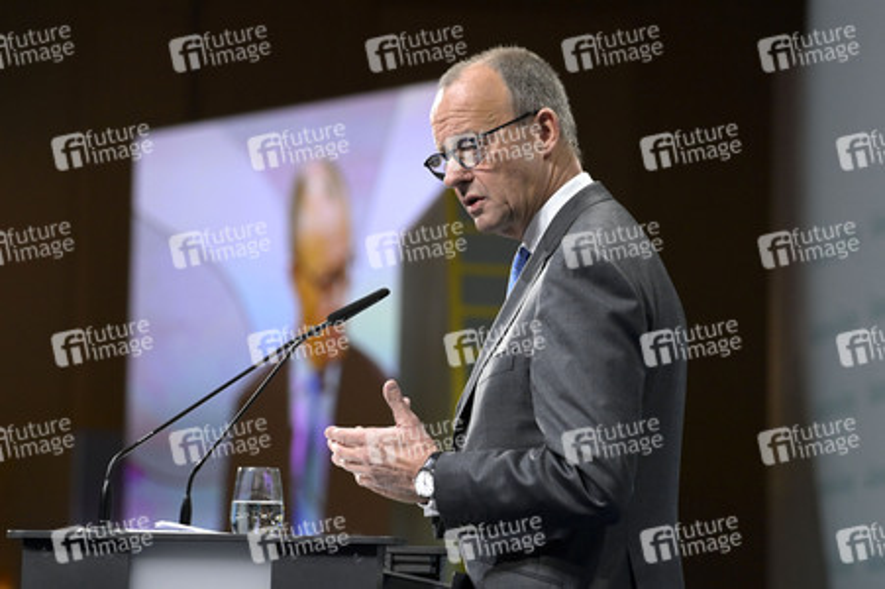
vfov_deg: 6.9
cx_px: 442
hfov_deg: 10.3
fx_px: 4913
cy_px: 294
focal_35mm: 200
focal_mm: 200
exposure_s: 1/800
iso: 4000
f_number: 5.6
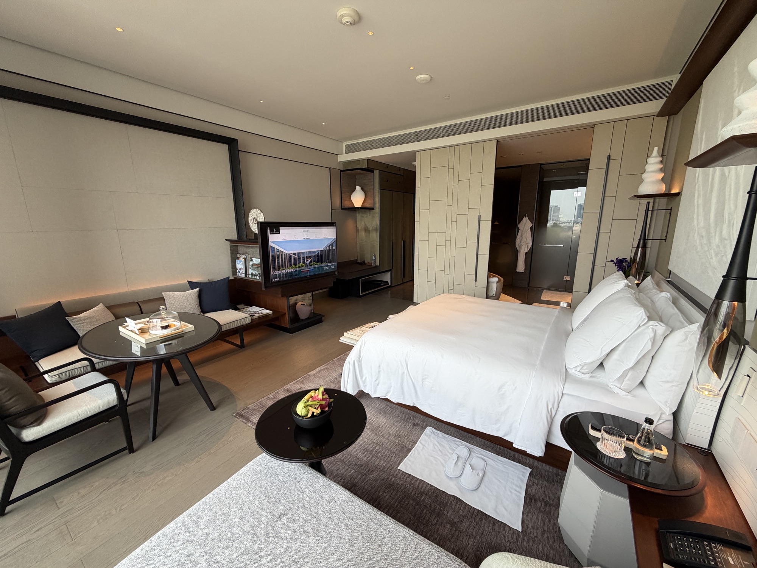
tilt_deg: -12.1
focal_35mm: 14
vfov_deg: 85.7
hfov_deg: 102.1
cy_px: 284
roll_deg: +0.7
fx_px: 306
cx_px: 378
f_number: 2.2
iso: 160
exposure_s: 1/100
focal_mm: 2.22
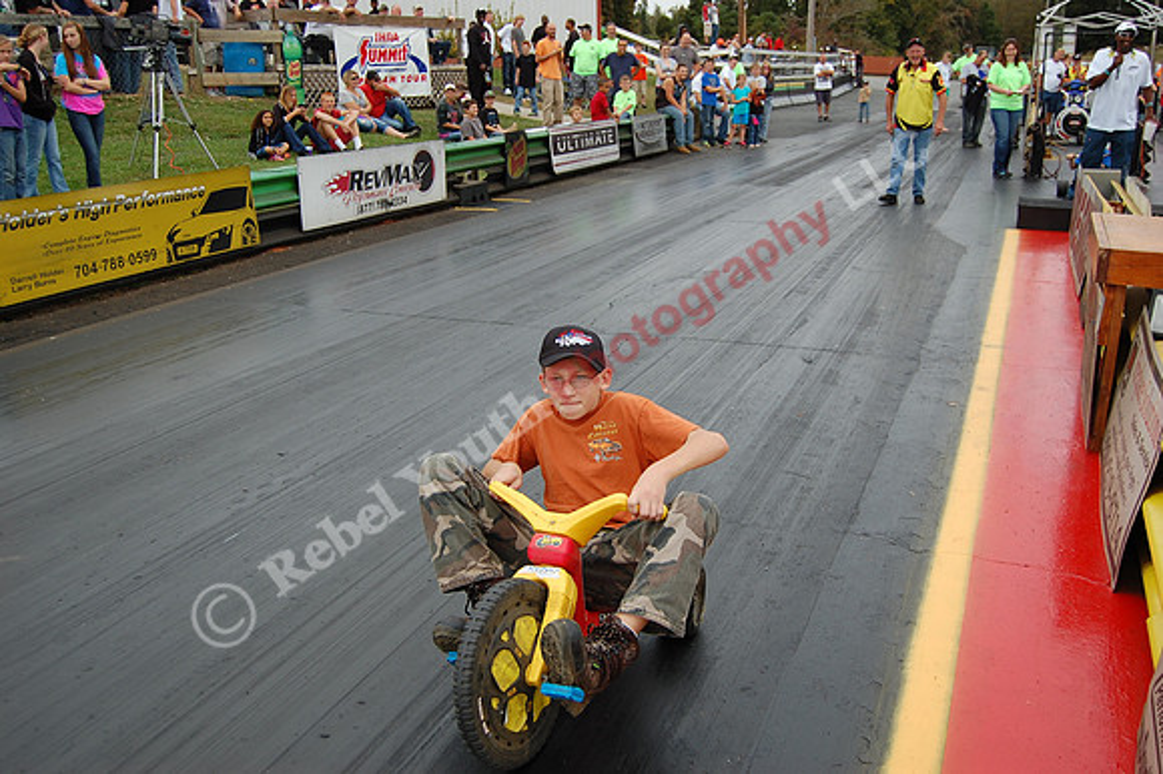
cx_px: 582
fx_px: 1114
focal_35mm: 34
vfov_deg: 38.3
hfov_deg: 55.1
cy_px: 387
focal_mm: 23
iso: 220
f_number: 4
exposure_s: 1/1000
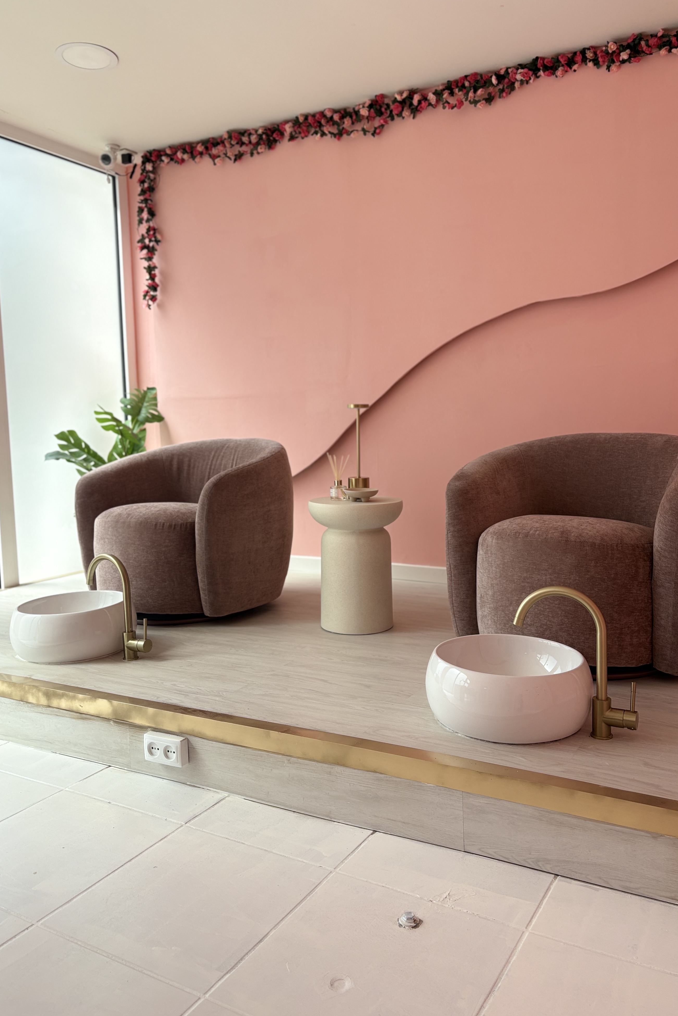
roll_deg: +0.5
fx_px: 791
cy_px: 494
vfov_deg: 65.5
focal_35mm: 28
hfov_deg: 46.4
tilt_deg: -4.6
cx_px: 357
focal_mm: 5.96
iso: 50
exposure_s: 1/1337
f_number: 1.6
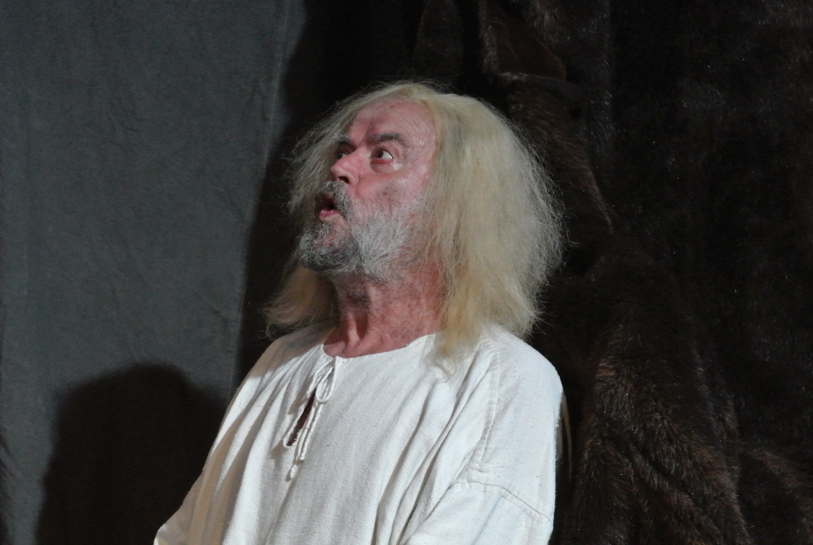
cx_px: 406
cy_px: 272
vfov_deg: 4.6
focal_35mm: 297
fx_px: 6715
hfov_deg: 6.9
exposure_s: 1/80
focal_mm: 110
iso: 2800
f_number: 5.6
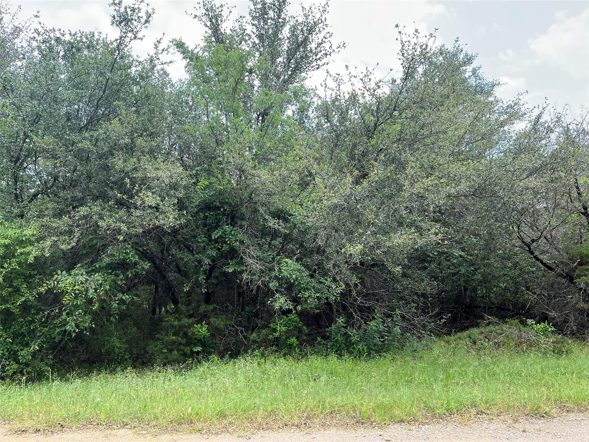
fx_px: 442
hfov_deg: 67.3
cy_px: 221
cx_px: 294
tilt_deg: +6.7
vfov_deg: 53.1
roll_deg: +2.0
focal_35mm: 26
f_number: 1.6
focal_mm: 5.1
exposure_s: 1/705
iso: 50
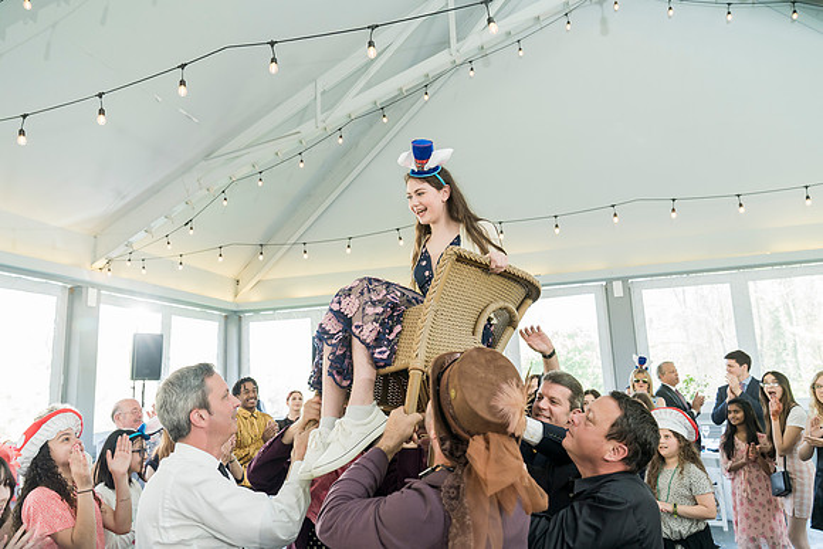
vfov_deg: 51.3
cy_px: 274
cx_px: 412
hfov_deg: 71.5
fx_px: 572
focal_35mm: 25
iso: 1250
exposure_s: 1/200
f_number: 4
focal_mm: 25
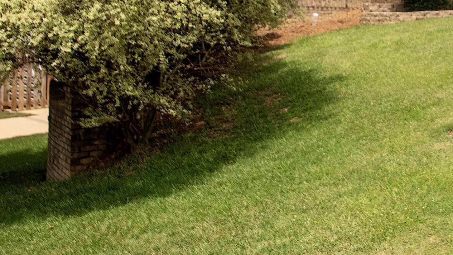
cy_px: -53
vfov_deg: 8.6
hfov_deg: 14.9
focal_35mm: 140
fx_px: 1681
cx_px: 511
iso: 500
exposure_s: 1/2500
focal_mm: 55
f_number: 4
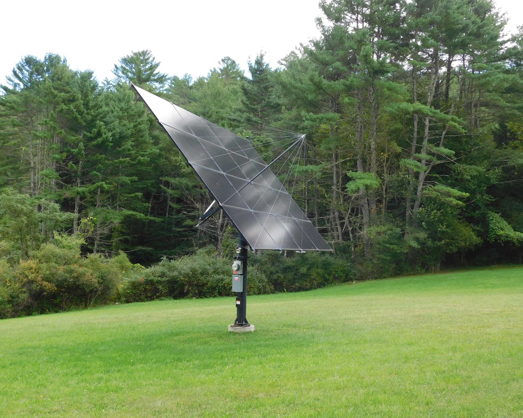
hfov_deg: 43.8
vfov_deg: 35.7
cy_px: 209
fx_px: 650
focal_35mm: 42
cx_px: 264
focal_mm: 7.1
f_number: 3.6
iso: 125
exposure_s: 1/200
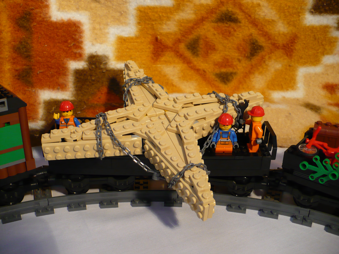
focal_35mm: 37
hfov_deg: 50.1
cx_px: 170
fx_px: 362
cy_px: 127
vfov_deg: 38.7
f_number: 2.8
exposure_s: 1/25
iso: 200
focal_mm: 6.1
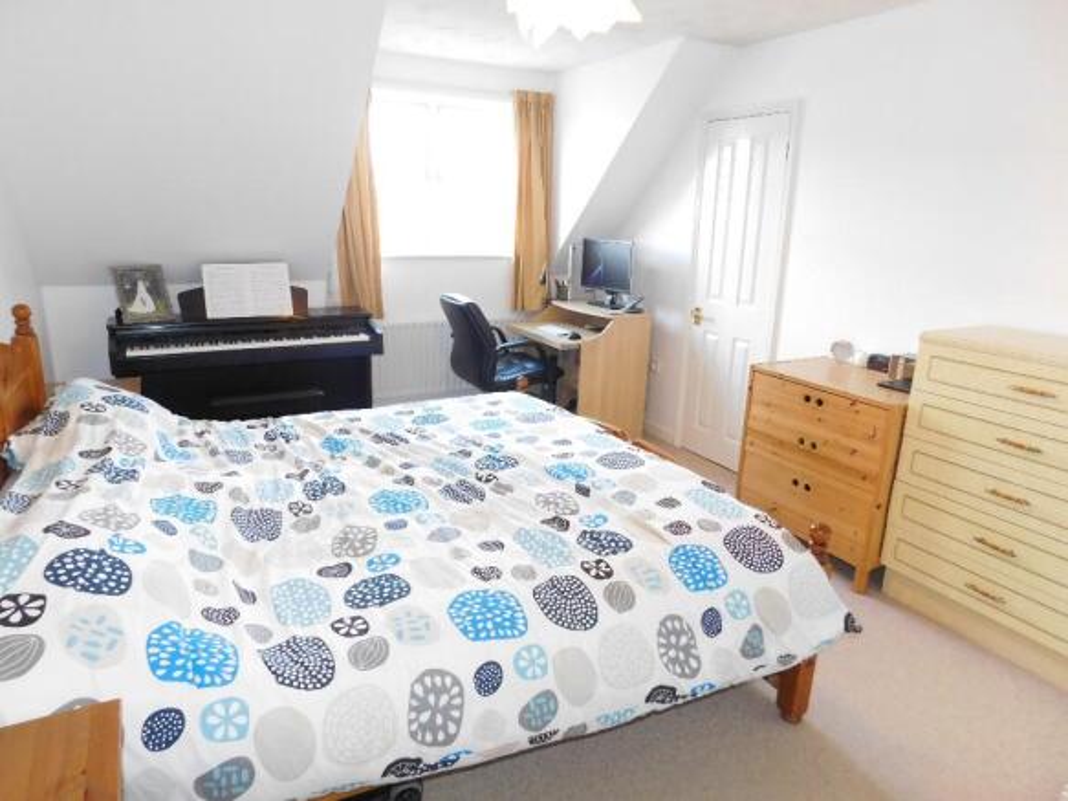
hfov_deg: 73.9
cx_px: 534
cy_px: 400
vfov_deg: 58.9
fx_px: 709
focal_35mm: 23
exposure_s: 1/30
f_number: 3
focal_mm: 4
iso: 320
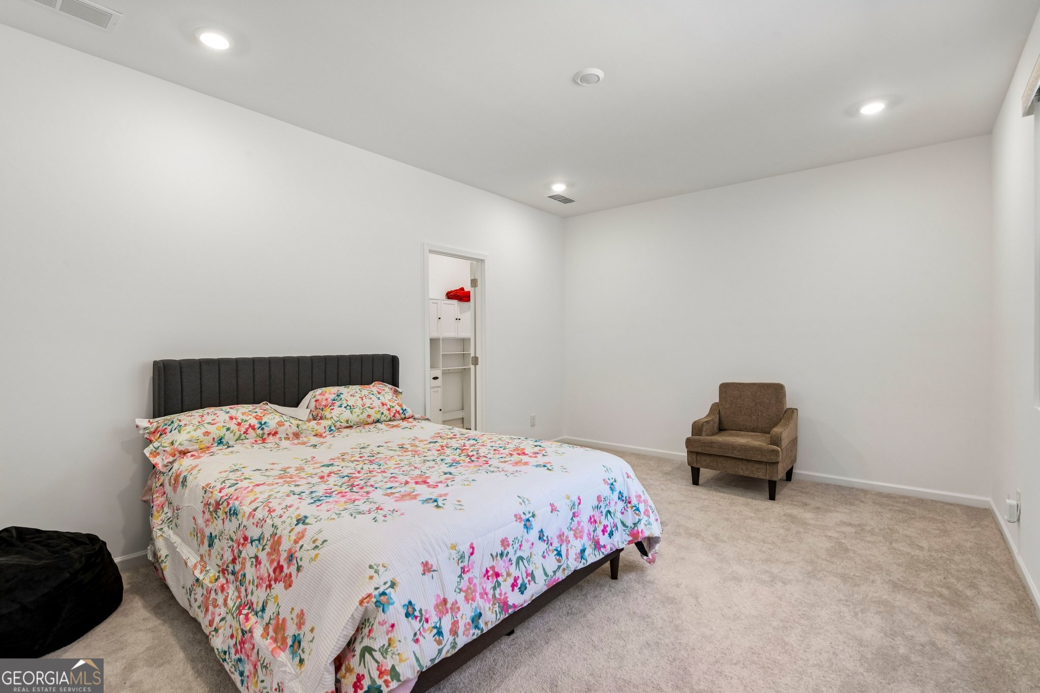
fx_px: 462
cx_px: 520
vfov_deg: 73.7
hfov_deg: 96.7
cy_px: 346
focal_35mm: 16
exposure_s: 1/15
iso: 400
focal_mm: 16
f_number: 10
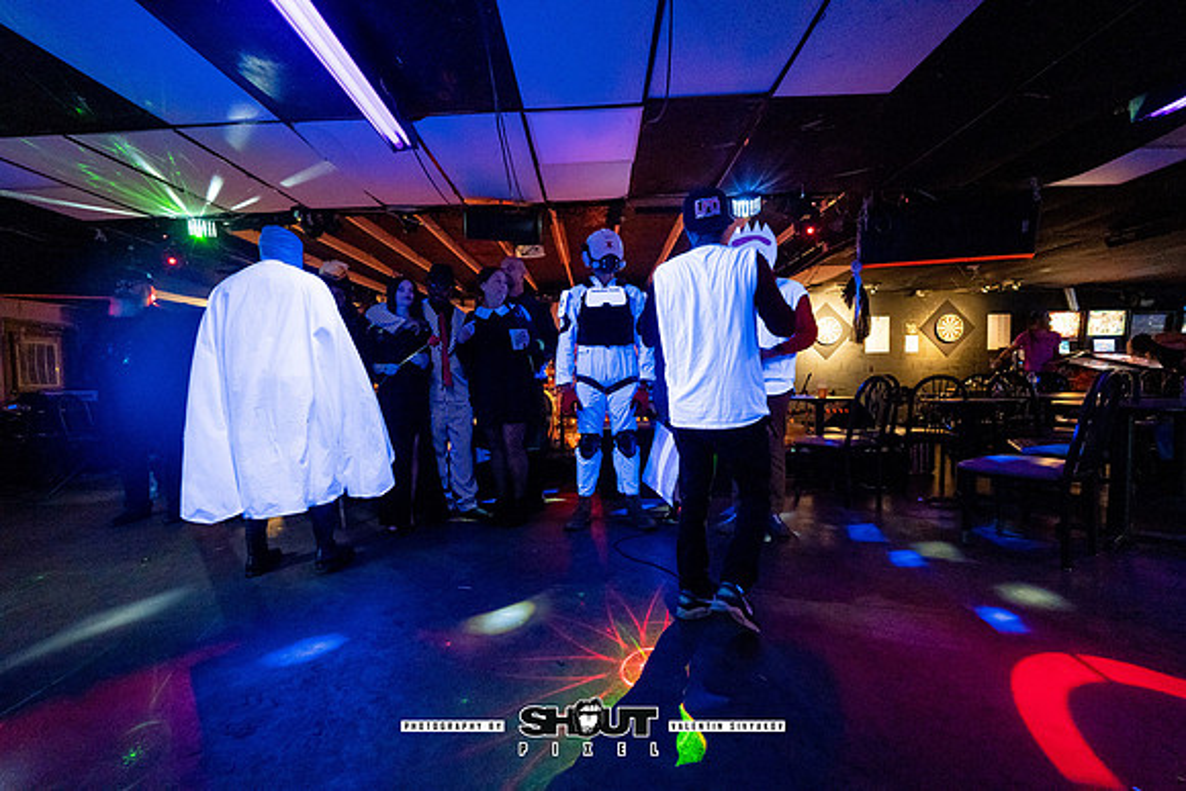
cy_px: 396
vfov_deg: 81.2
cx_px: 593
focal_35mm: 14
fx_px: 461
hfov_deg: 104.2
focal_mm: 14
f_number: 2.8
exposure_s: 1/160
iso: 3200
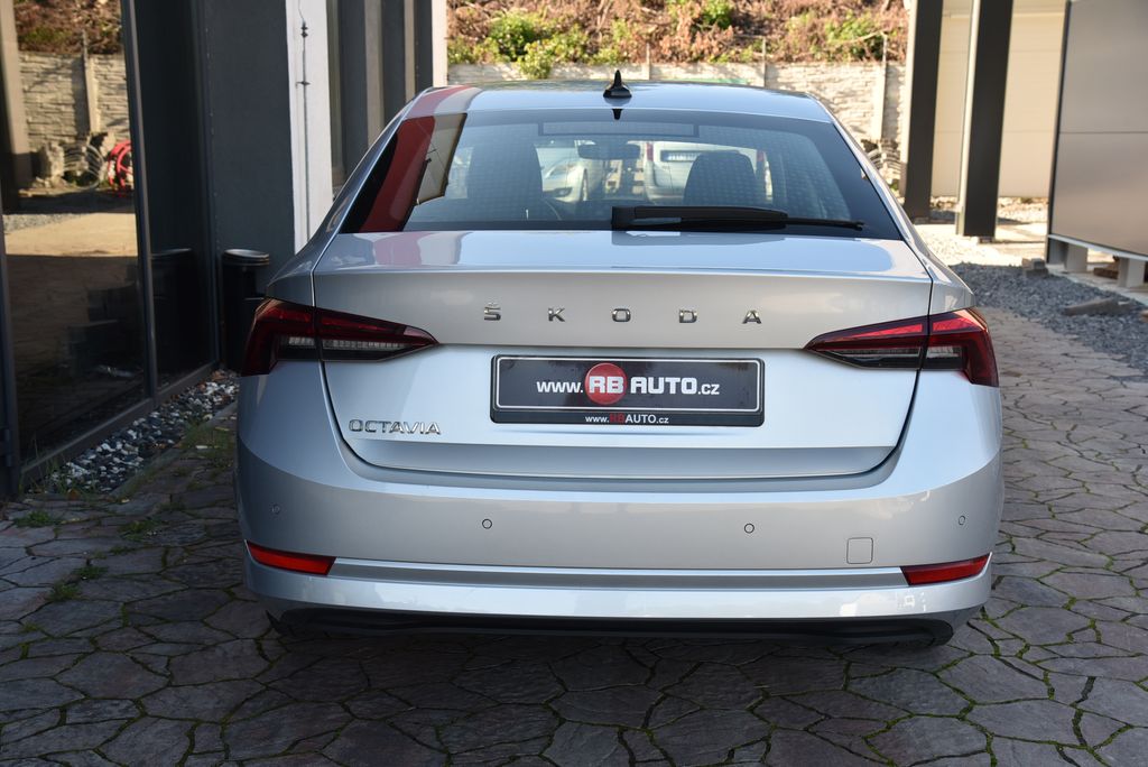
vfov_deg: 28.1
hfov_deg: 41.1
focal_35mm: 48
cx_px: 574
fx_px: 1531
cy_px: 384
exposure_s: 1/250
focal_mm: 48
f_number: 8
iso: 500
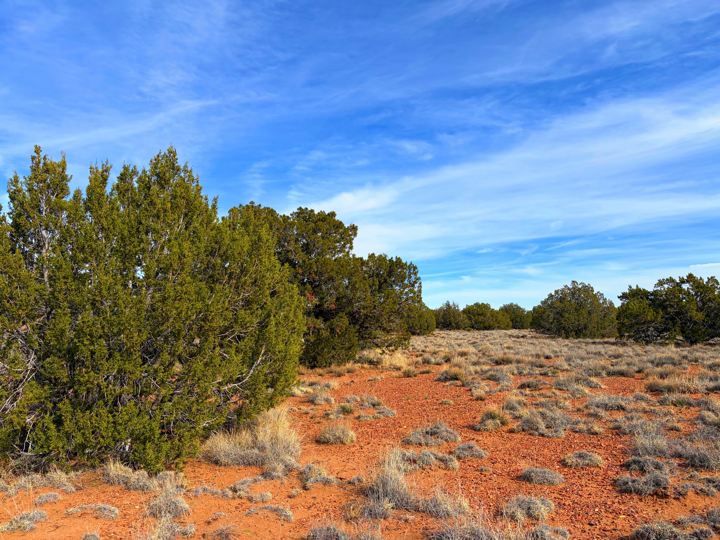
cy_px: 270
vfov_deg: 53.1
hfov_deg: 67.3
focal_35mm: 26
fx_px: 541
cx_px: 360
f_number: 1.6
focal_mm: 5.96
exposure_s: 1/4065
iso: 50
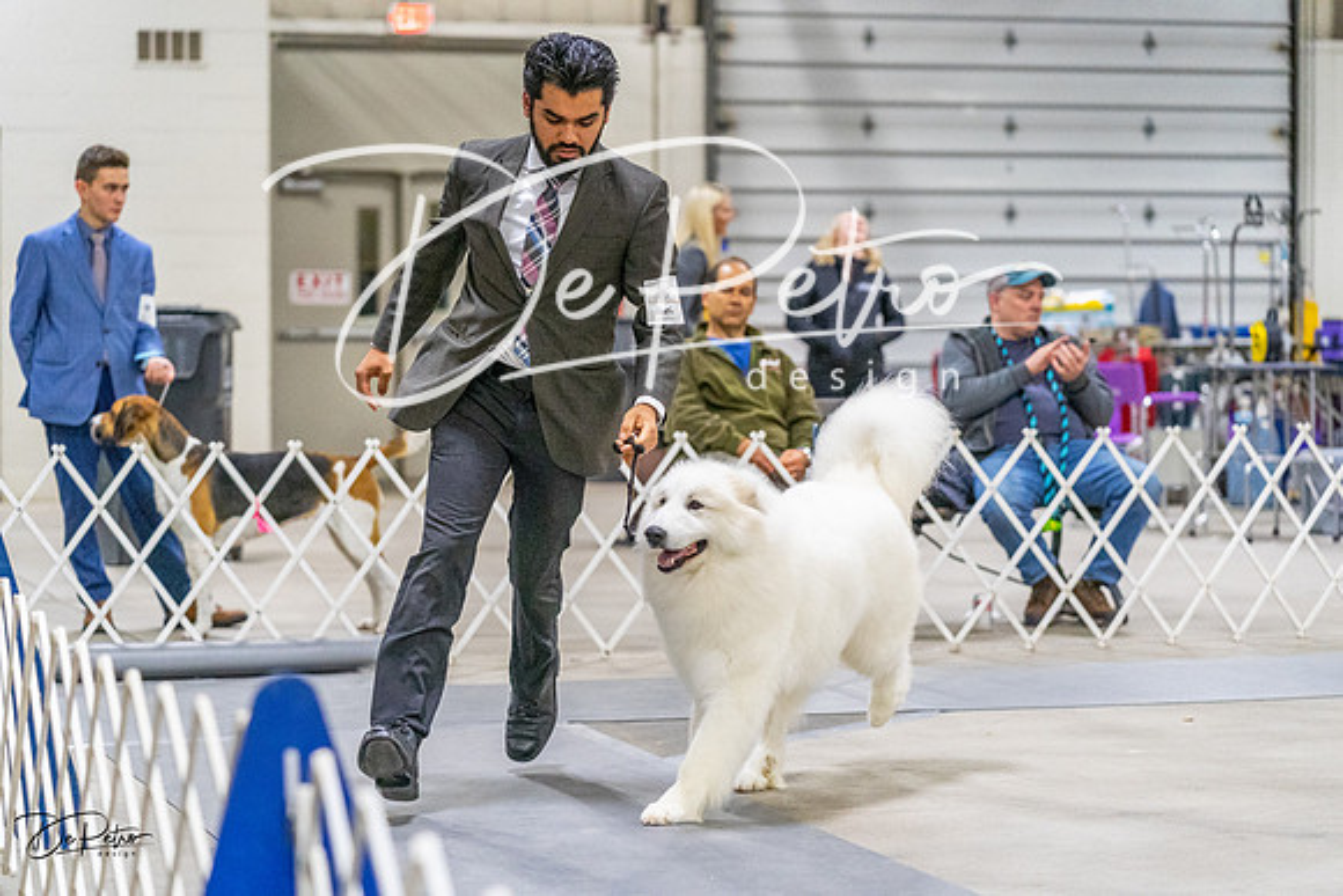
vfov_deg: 12.7
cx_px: 672
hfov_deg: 18.9
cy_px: 448
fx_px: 4030
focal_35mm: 108
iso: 6400
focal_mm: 108
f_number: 3.2
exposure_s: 1/320
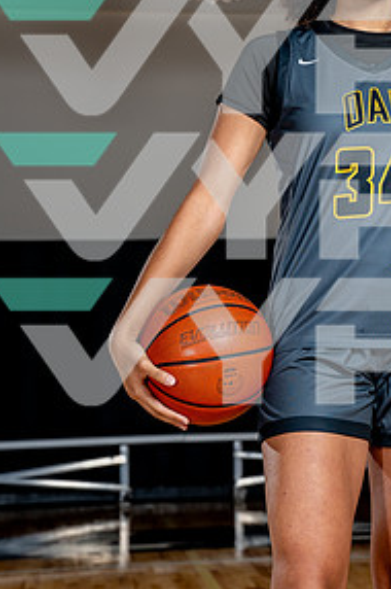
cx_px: 296
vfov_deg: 19.6
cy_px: 198
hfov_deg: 13.1
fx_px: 1698
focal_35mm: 104
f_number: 5.6
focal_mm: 66
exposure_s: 1/250
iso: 200
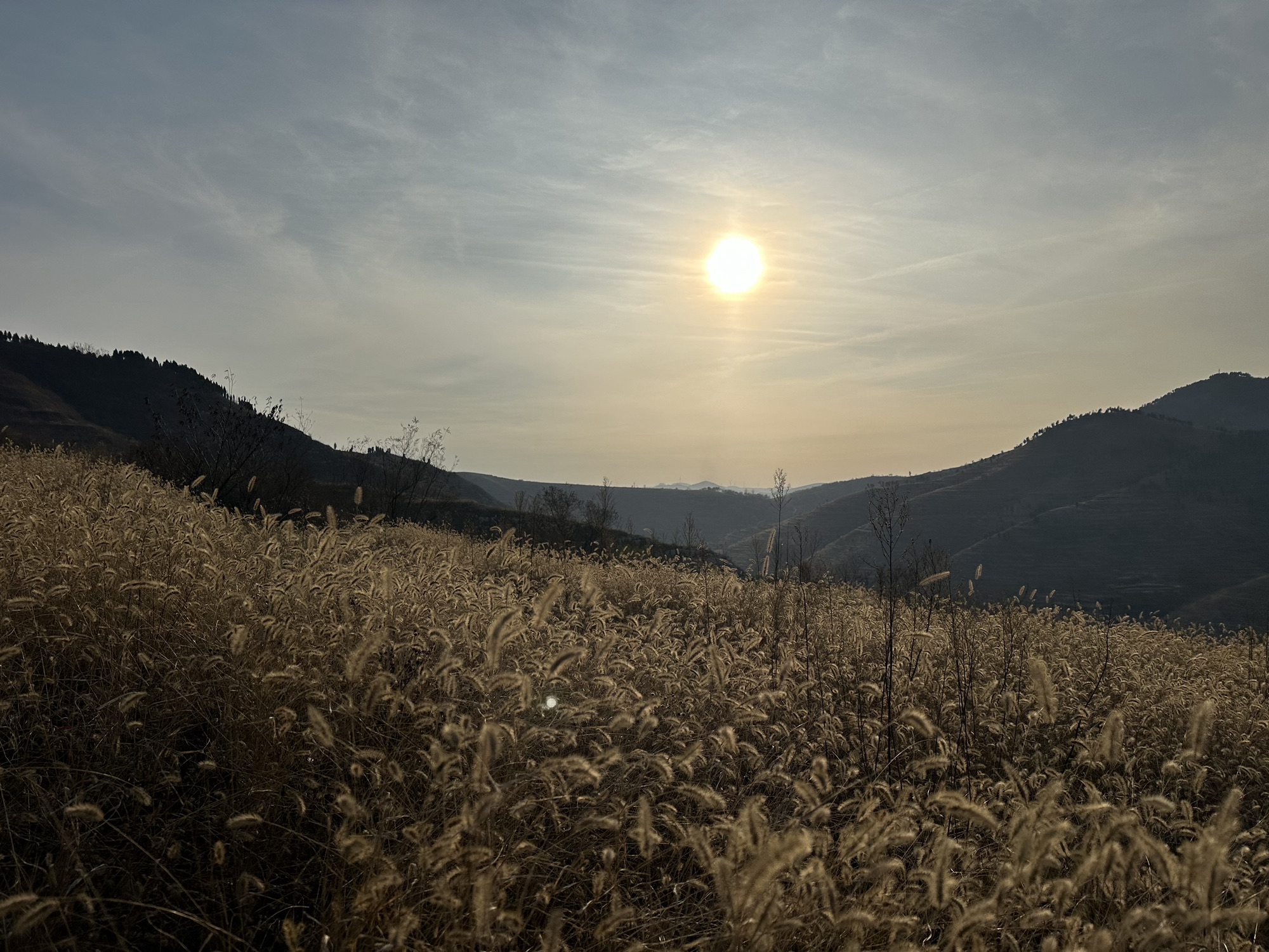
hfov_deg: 71.6
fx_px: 880
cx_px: 634
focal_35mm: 24
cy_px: 476
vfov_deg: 56.8
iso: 64
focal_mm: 6.86
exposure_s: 1/18519
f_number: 1.78
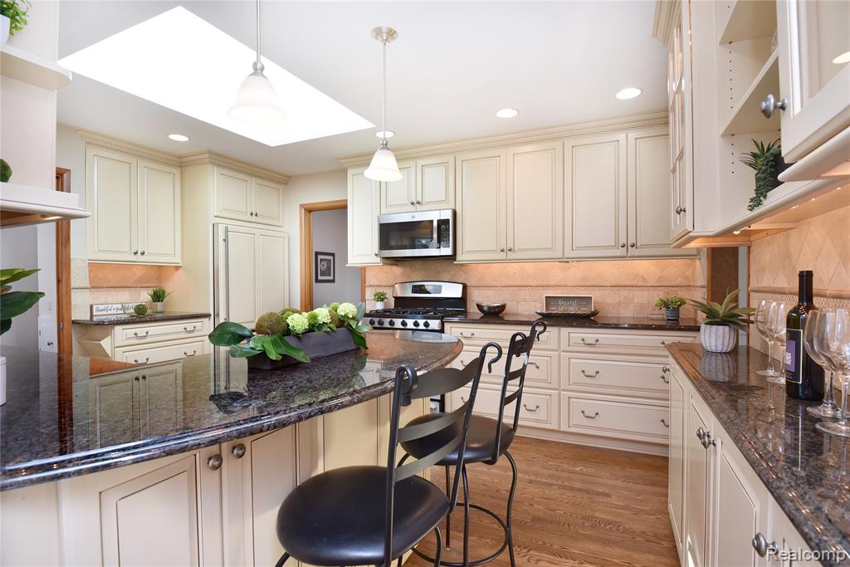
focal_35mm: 17
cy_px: 284
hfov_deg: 93.3
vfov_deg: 70.5
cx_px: 425
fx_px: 401
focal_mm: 17
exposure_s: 1/60
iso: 640
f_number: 9
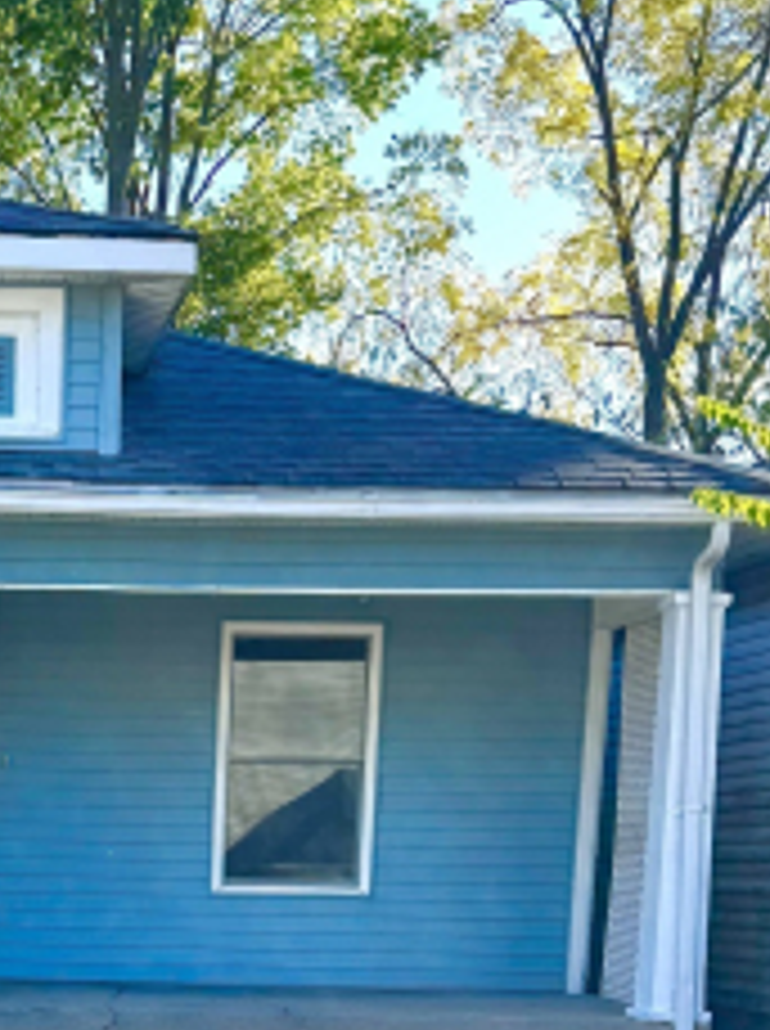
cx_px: -68
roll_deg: +0.4
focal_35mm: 70
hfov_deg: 20.1
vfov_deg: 26.1
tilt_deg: -8.0
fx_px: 2082
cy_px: 1073
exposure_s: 1/1923
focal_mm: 6.76
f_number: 1.78
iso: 80
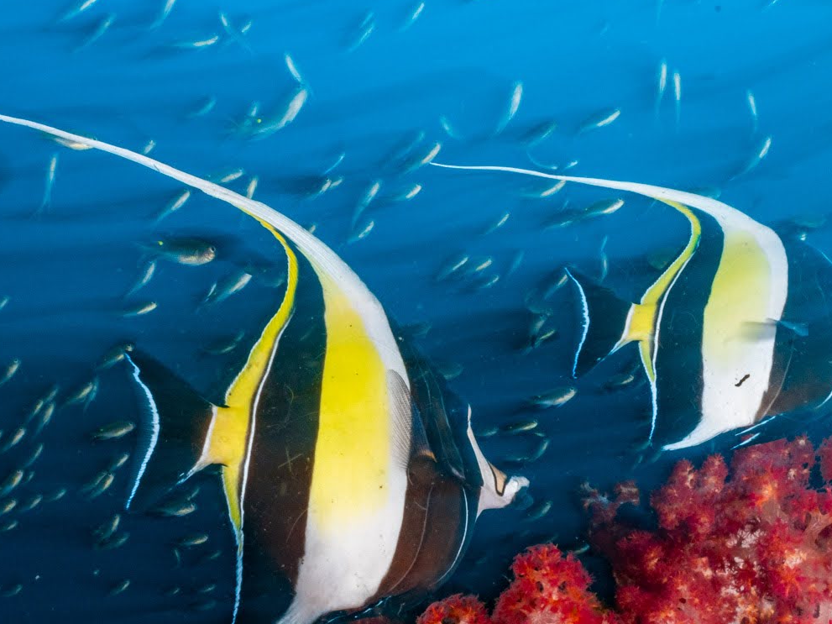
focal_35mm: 162
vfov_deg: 9.2
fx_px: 3893
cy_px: 399
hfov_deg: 12.2
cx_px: 376
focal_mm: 60
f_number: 25
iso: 640
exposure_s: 1/2.5
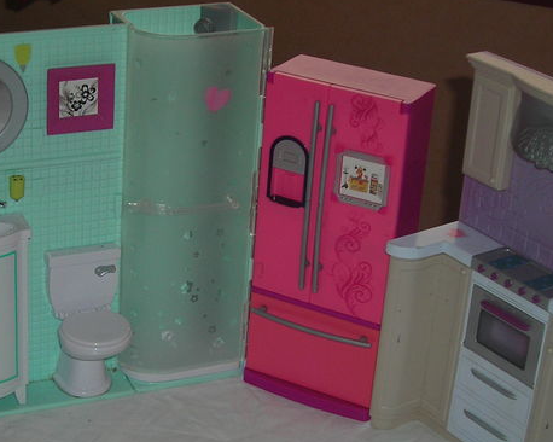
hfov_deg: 23.4
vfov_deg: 18.9
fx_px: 1325
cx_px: 145
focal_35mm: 81
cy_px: 302
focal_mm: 6.3
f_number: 3.2
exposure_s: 1/60.1
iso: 50
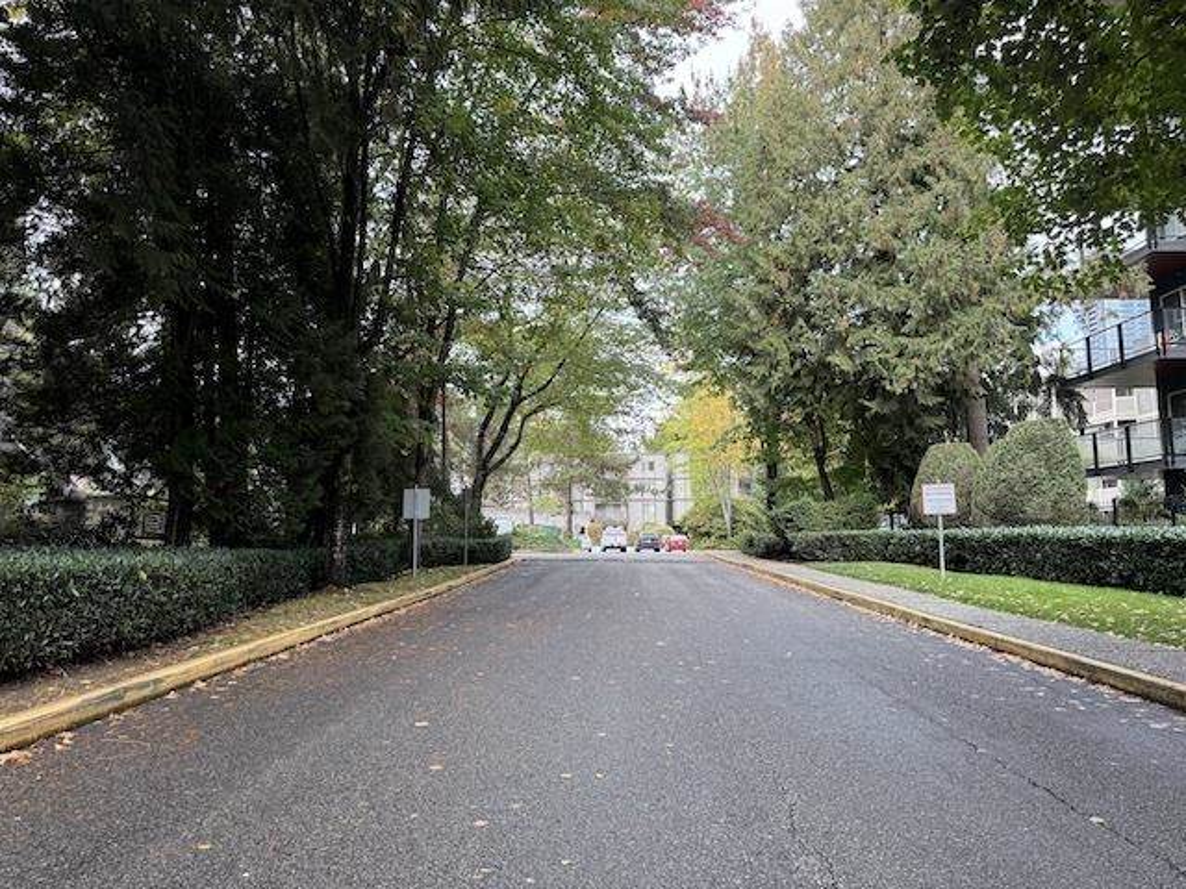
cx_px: 593
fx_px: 822
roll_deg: -0.1
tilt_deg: +6.3
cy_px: 444
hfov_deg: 71.6
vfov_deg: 56.8
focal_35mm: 24
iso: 125
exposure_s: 1/301
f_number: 1.78
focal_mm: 6.76
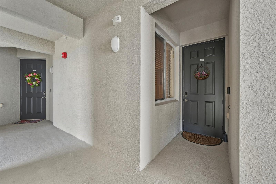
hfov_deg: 104.3
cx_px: 138
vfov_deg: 81.1
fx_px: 107
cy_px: 92
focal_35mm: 14
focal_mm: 14
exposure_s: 1/30
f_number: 8
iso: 400
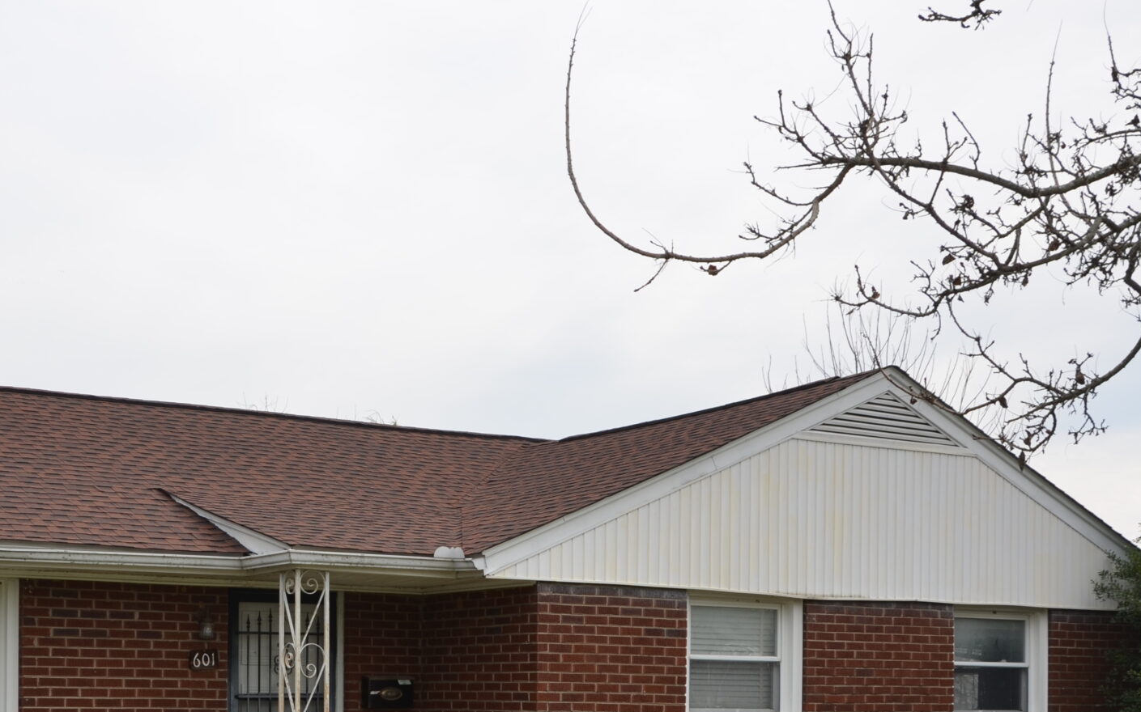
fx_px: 1896
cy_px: 685
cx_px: 310
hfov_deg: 32.9
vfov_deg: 20.7
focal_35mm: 61
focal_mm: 22
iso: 100
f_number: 7.1
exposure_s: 1/250
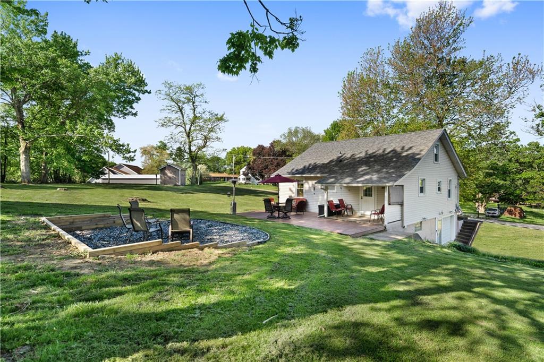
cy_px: 181
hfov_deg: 90.0
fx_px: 272
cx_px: 272
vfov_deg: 67.3
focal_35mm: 18
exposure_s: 1/200
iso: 125
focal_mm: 18
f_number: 8
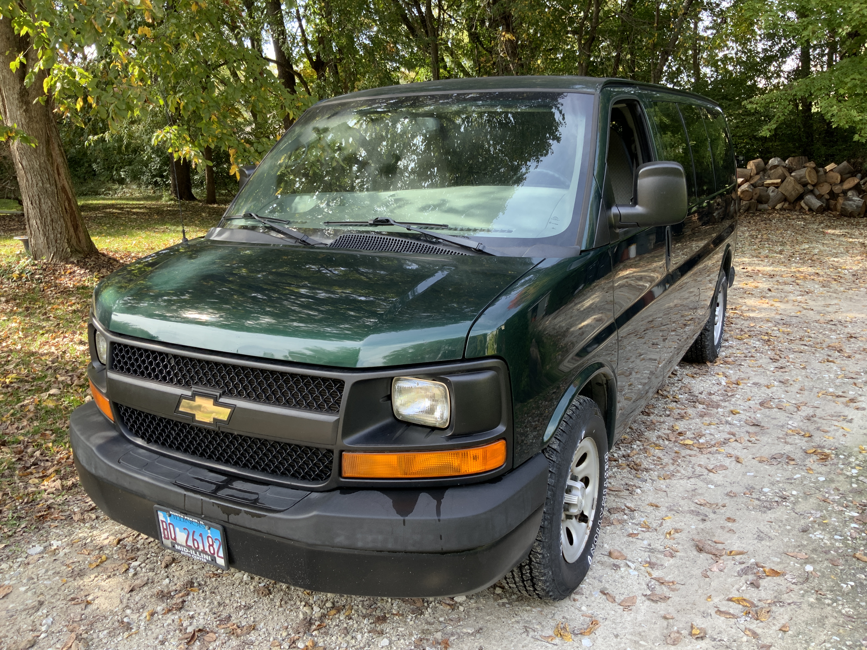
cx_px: 434
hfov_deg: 61.7
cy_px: 325
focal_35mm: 29
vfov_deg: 48.2
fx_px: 726
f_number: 1.8
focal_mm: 3
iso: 20
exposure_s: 1/122
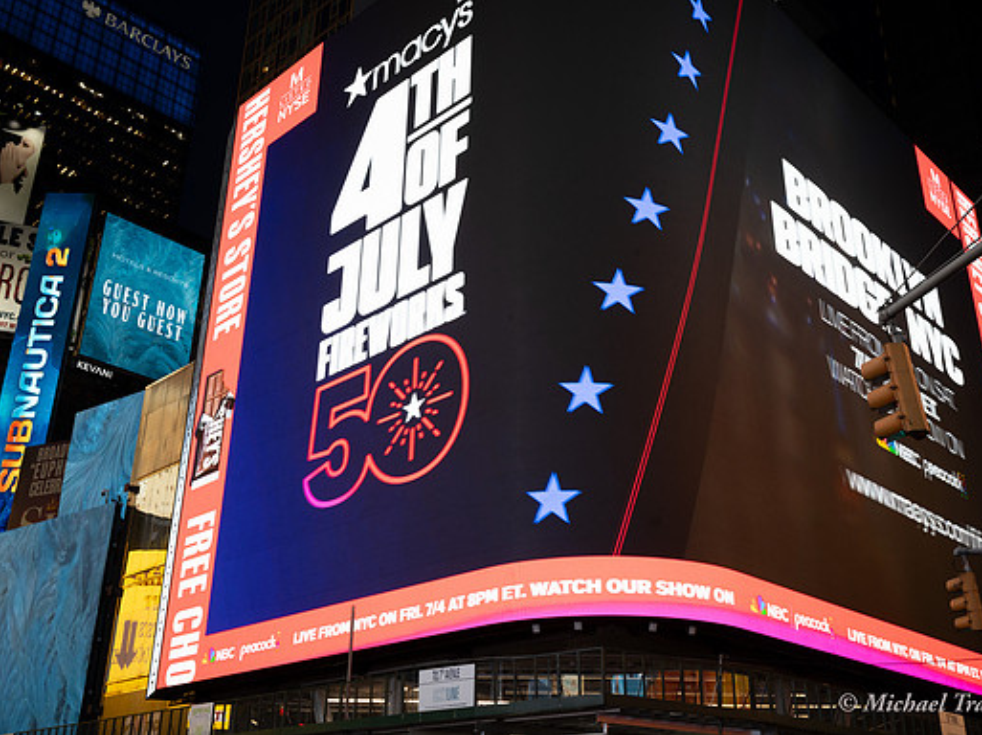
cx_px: 505
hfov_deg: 50.2
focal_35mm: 37
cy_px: 367
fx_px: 1049
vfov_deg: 38.6
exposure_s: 1/30
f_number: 9
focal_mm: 34
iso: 400
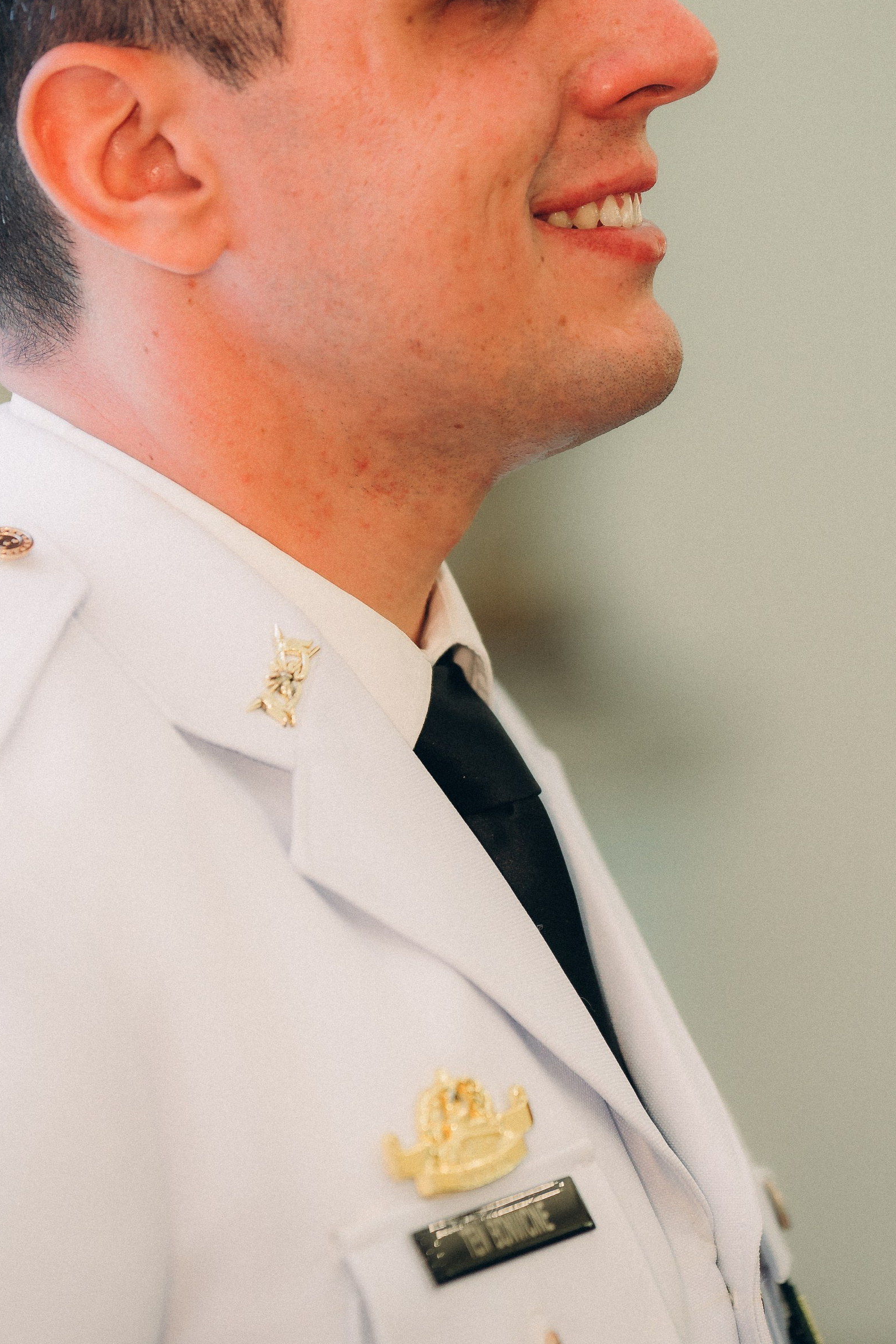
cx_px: 457
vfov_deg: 9.1
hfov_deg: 6.1
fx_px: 8435
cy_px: 463
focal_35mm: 226
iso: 320
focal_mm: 139
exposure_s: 1/320
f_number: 2.8
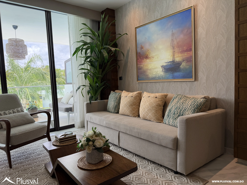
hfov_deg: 71.6
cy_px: 92
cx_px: 124
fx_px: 171
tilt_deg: -4.6
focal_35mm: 24
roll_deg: +3.0
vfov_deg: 56.8
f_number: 1.78
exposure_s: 1/270
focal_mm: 6.76
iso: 80
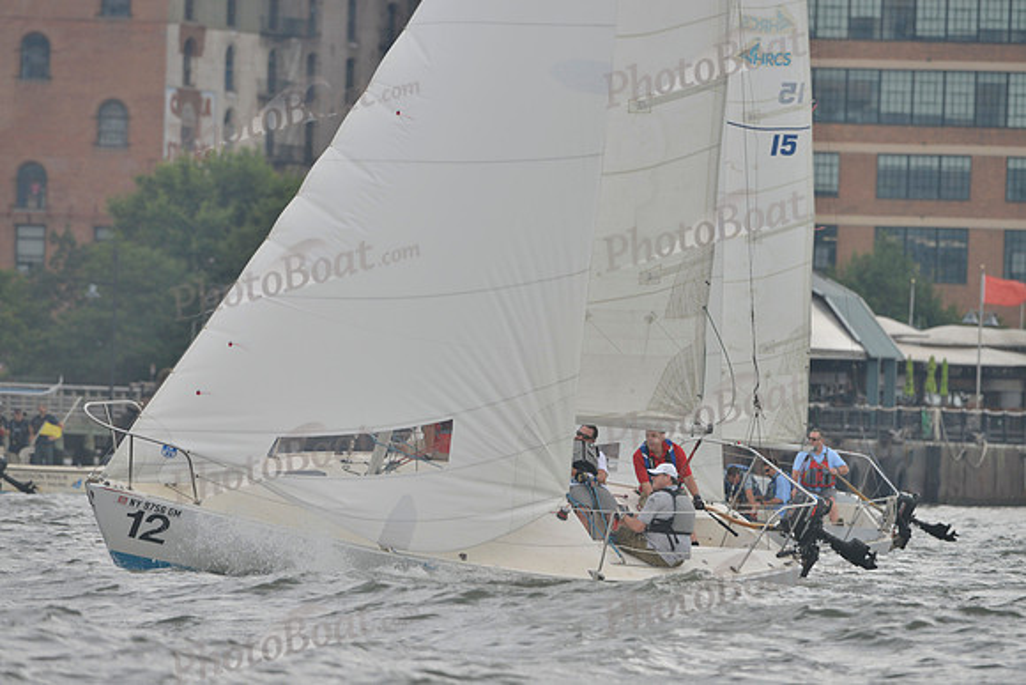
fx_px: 11402
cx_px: 513
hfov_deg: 5.2
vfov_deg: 3.4
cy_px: 342
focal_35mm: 400
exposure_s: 1/1000
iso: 400
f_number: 7.1
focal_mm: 400
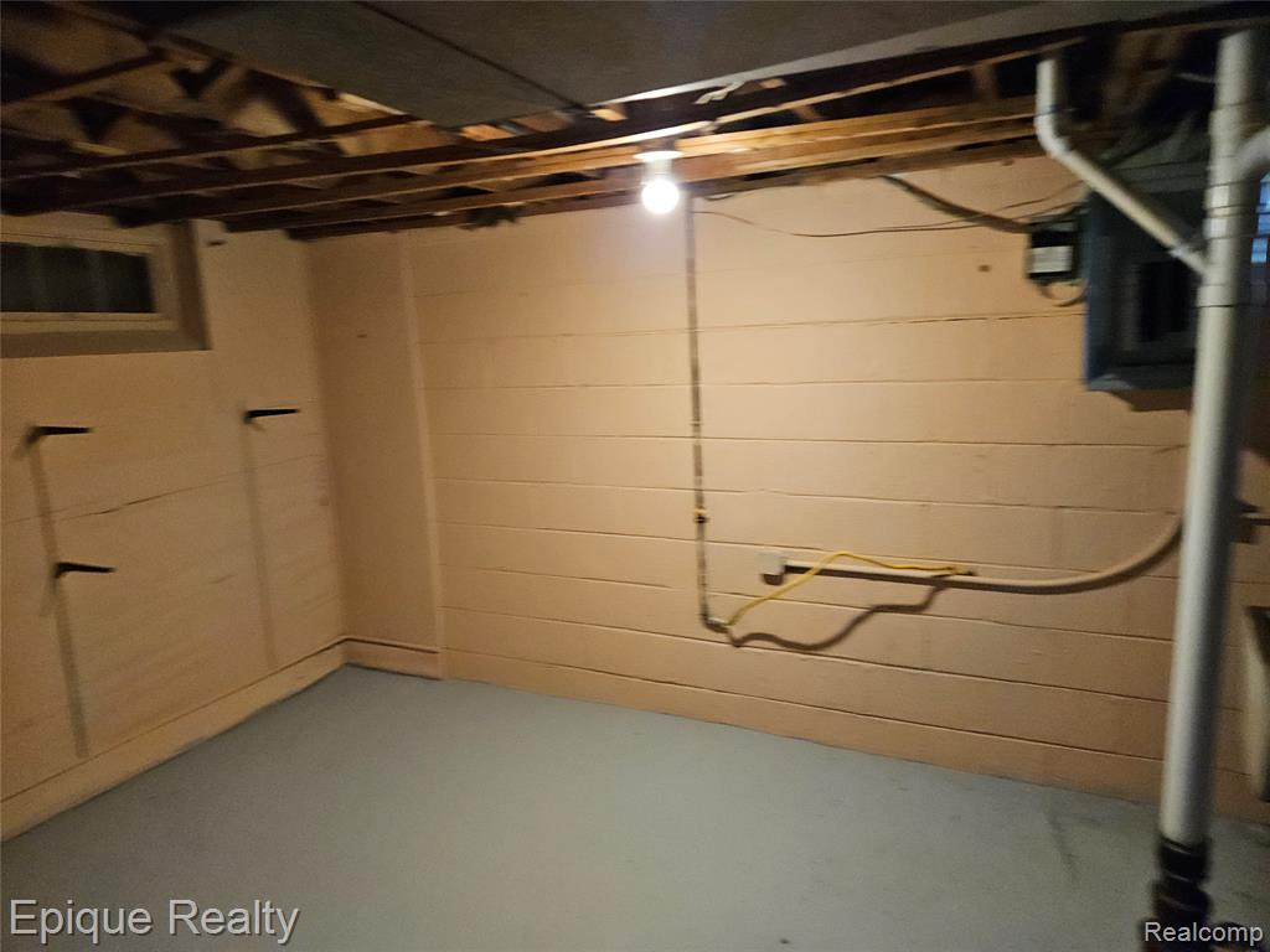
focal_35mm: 23
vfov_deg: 58.9
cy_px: 476
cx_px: 635
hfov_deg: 73.9
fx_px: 844
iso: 800
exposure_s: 1/60
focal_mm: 5.4
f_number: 1.8
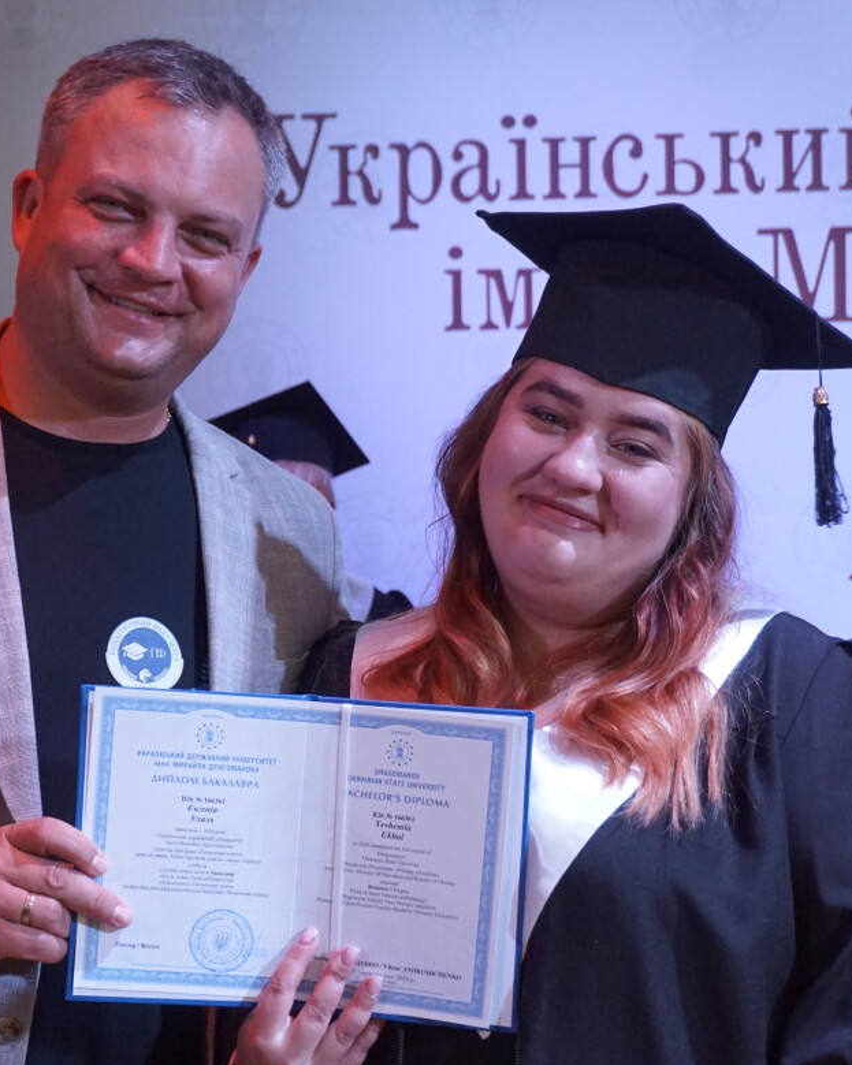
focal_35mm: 74
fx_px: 2333
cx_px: 284
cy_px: 655
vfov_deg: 25.7
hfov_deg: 20.6
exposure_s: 1/160
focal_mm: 32
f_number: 5
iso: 2000
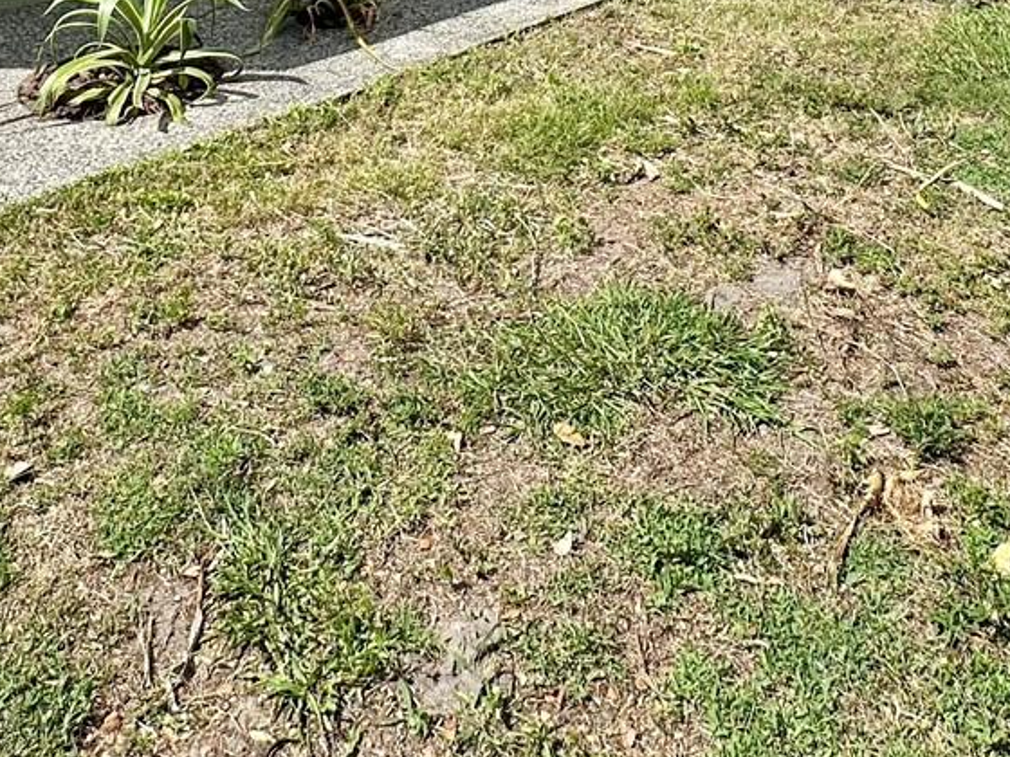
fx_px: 1167
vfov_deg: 27.5
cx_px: 433
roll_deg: +1.5
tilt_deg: -3.0
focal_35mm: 40
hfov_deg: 46.7
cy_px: -315
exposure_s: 1/818
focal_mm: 2.22
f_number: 2.2
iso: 40
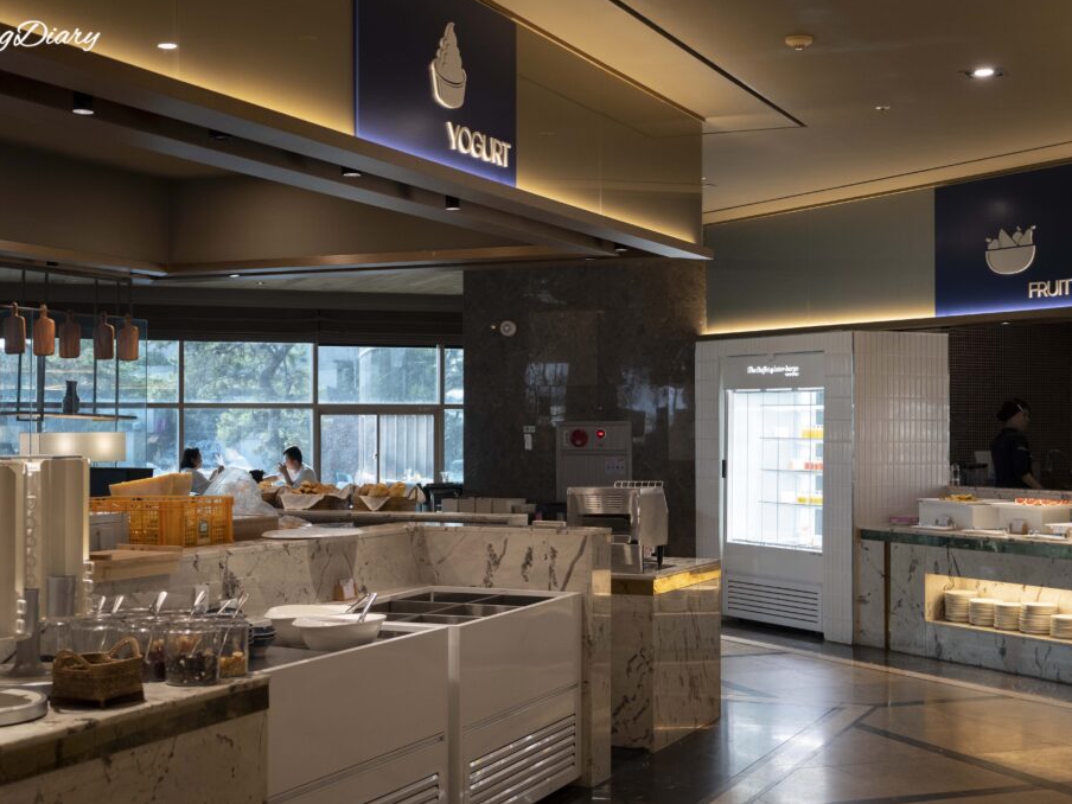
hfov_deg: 38.9
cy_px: 400
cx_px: 510
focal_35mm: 49
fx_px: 1517
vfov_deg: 29.7
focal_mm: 45
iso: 1600
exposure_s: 1/160
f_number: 5.6
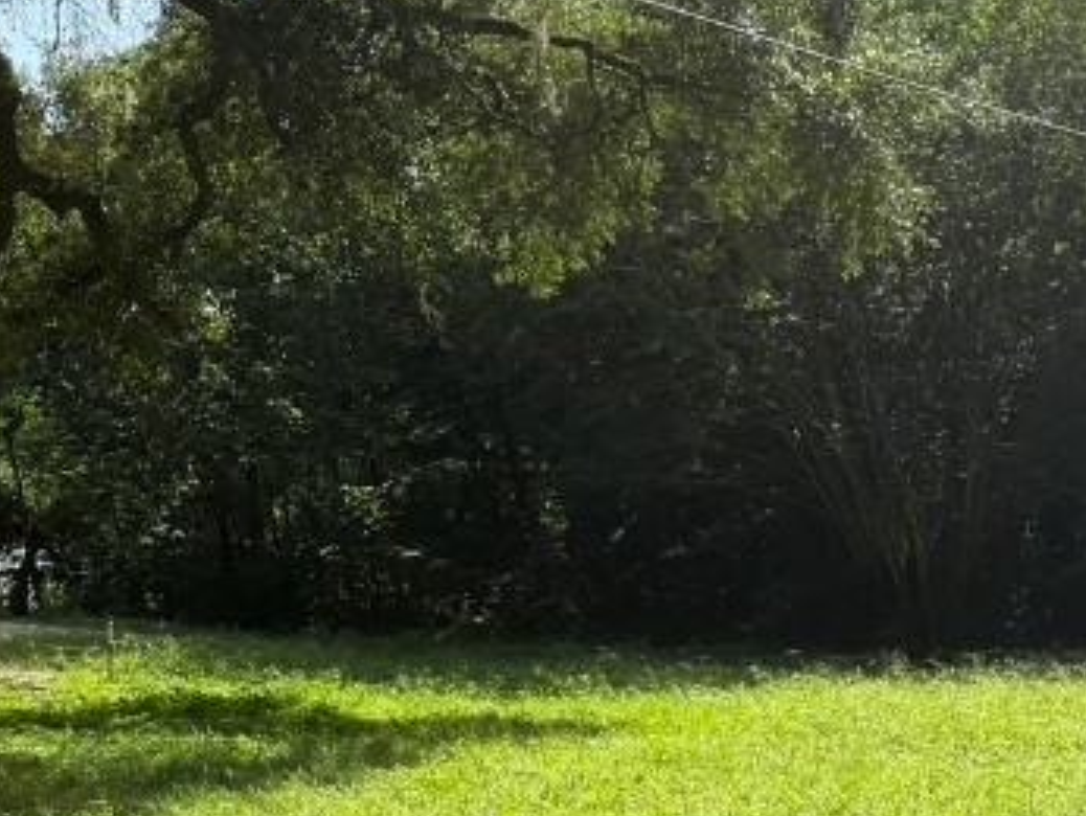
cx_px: -163
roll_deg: +1.2
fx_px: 2229
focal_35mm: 71
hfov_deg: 25.1
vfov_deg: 20.7
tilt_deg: +5.2
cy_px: 257
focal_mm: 6.76
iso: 100
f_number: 1.78
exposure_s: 1/1901
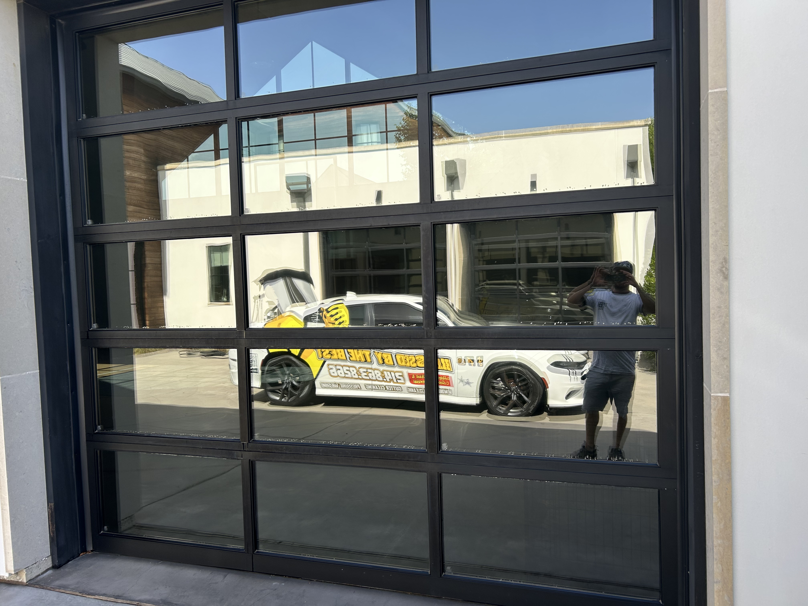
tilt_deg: -2.2
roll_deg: +3.3
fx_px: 607
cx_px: 404
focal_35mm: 26
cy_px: 303
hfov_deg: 67.3
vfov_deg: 53.1
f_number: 1.5
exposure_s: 1/917
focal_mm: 5.7
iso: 50
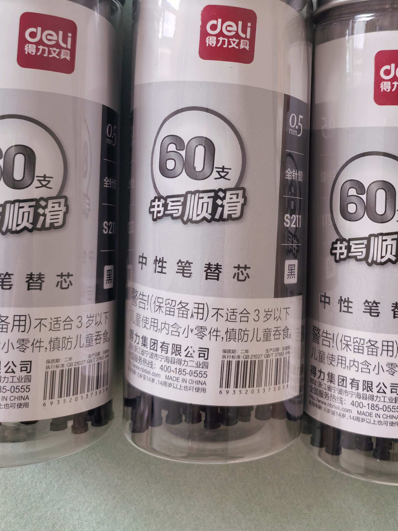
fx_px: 567
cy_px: 176
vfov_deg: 49.3
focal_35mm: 37
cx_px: 248
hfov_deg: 38.4
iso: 80
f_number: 1.9
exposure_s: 1/100
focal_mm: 5.52
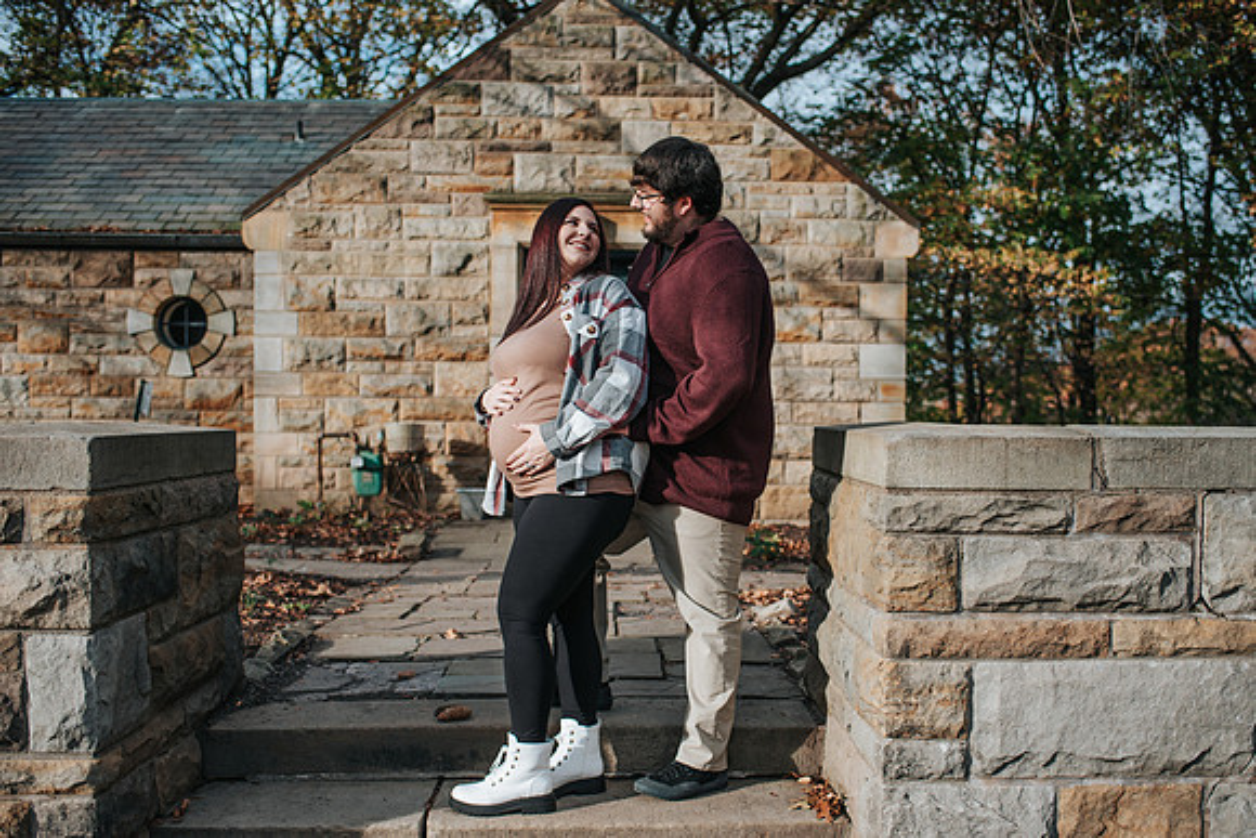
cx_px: 672
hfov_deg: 49.9
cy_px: 463
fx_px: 1349
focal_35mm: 39
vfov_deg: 34.5
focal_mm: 35
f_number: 2.8
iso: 100
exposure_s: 1/500
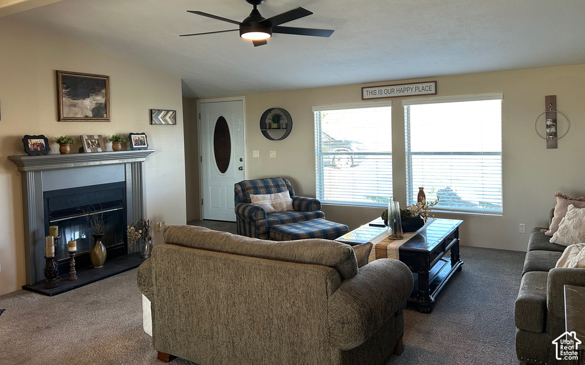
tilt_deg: -1.6
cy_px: 144
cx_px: 293
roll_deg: +1.7
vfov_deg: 44.3
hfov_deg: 66.5
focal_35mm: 28
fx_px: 446
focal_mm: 5.7
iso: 100
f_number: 1.5
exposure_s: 1/120
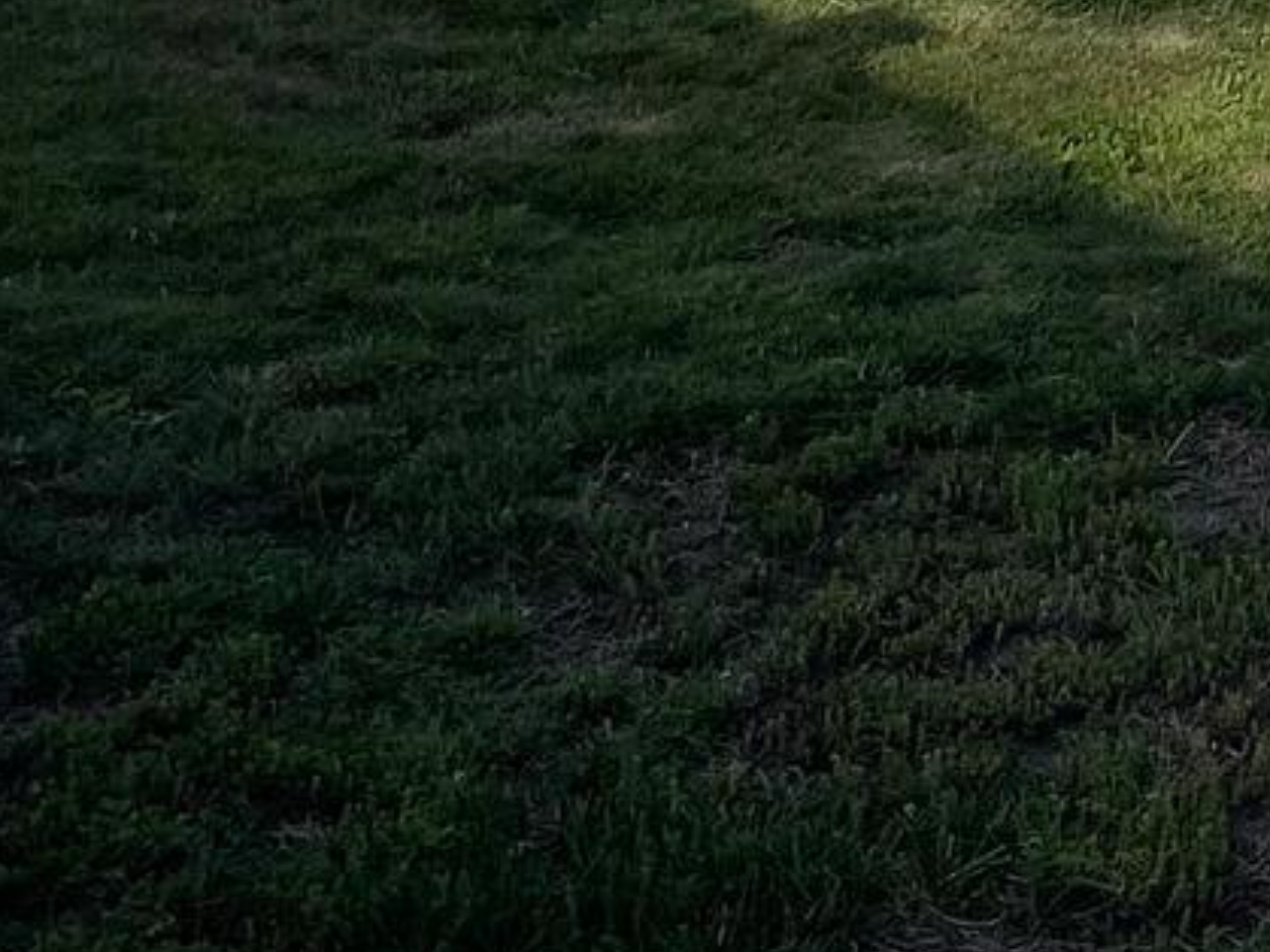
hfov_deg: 14.9
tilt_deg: -1.9
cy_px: -1286
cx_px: 1585
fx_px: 4658
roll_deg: +0.5
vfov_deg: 10.2
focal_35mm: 127
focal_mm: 4.2
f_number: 1.6
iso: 32
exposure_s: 1/4651
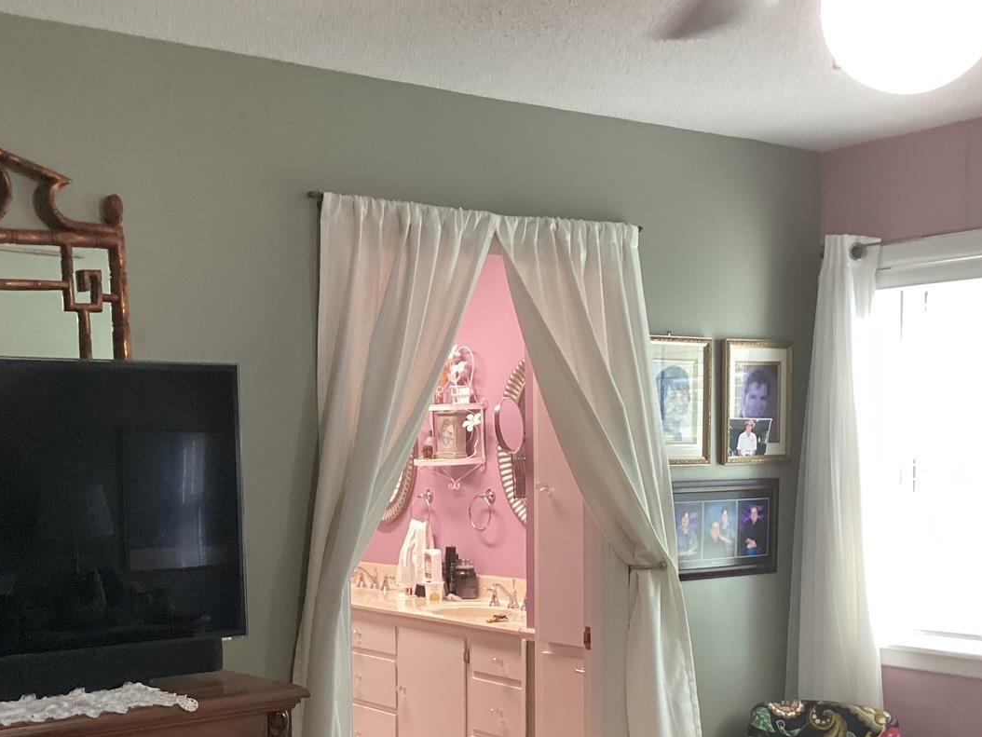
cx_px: 414
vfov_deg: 29.9
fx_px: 1362
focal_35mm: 48
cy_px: 525
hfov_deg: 39.5
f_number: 2.4
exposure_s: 1/60
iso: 320
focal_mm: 3.3
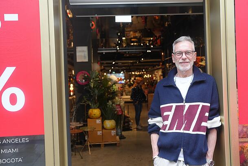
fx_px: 241
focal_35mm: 35
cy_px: 83
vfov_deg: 37.9
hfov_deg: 54.4
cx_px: 124
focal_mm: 35
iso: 500
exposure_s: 1/160
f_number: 4
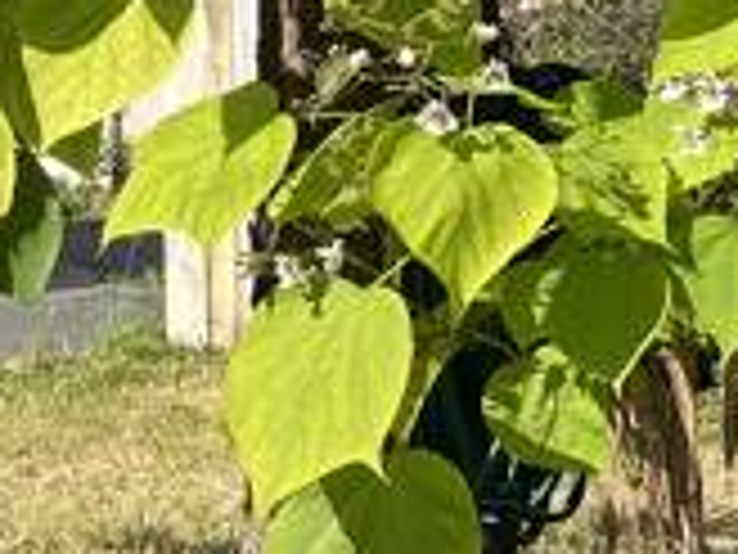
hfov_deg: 13.9
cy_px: -99
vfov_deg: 11.5
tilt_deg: +3.8
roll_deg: -0.8
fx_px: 2708
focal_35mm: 127
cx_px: -562
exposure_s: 1/1862
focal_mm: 5.1
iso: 50
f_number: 1.6
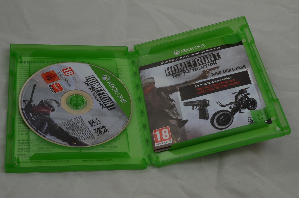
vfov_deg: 22.5
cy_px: 99
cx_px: 150
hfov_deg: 33.5
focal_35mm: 60
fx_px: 497
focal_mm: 40
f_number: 20
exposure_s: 1/3
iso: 100
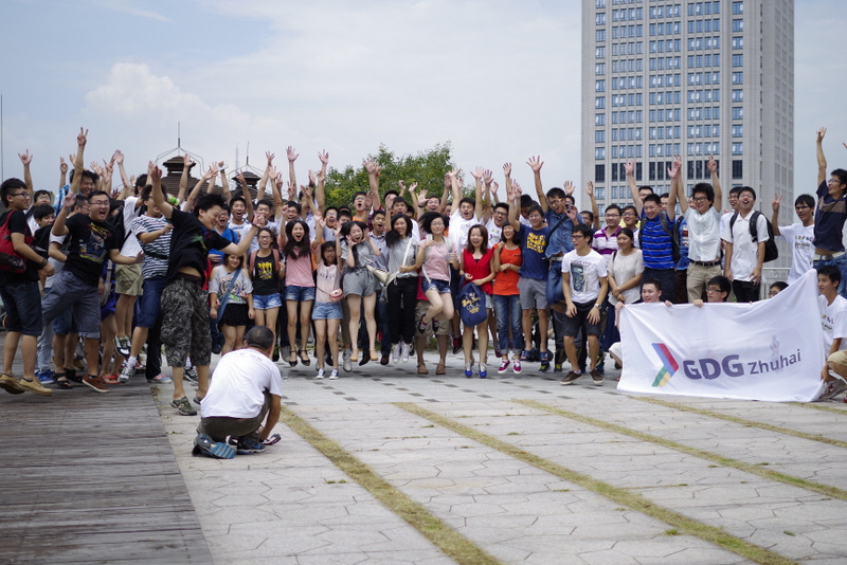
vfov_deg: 26.0
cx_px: 424
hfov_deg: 38.2
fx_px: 1224
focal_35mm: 52
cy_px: 282
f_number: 2.4
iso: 100
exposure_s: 1/2000
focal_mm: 35
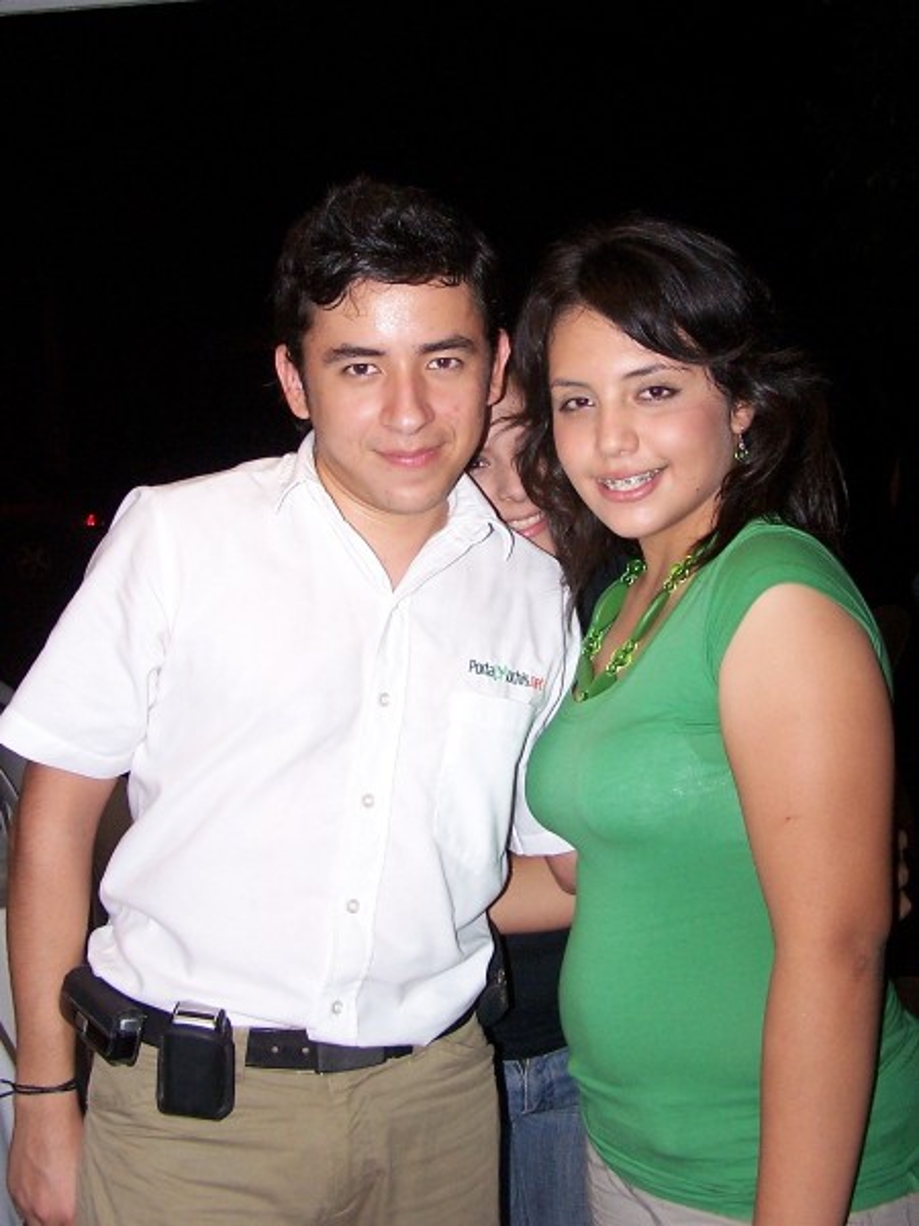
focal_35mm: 38
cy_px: 613
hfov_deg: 37.7
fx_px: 1345
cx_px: 460
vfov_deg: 49.0
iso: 140
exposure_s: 1/60
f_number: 2.8
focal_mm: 6.3
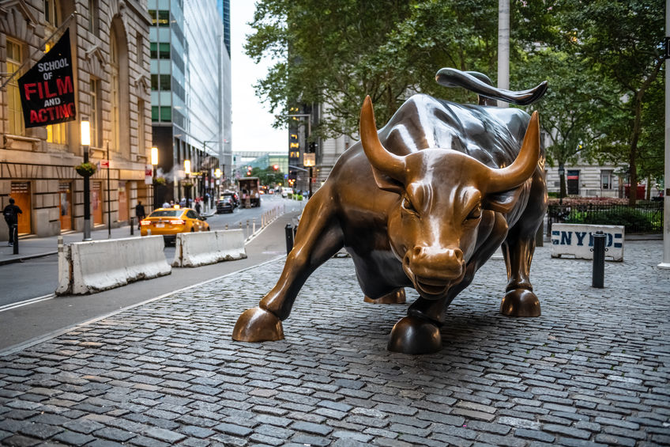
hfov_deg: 50.7
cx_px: 335
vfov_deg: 35.0
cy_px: 224
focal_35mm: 38
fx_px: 707
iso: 1250
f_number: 2.8
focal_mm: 38
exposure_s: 1/100
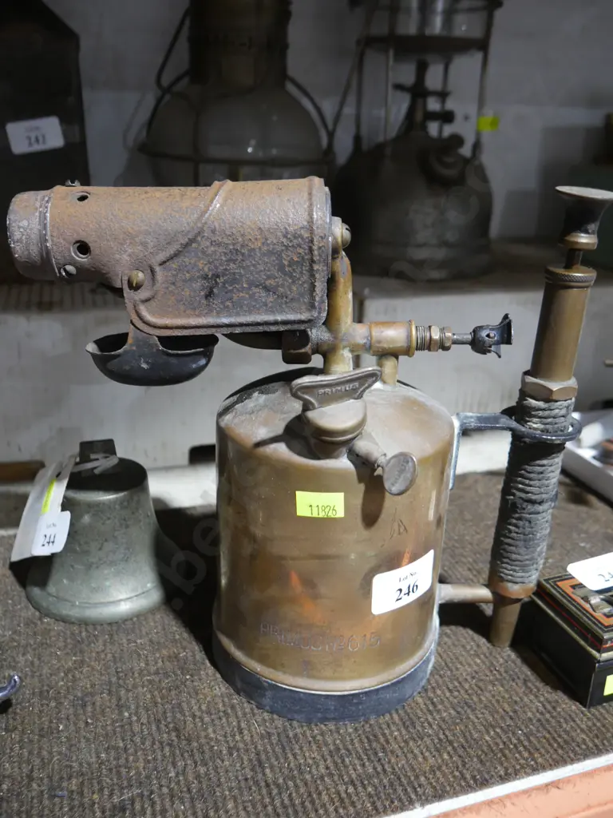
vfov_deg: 60.0
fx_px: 708
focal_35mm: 30
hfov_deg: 46.8
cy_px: 409
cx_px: 306
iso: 1000
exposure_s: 1/60
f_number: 3.6
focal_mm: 15
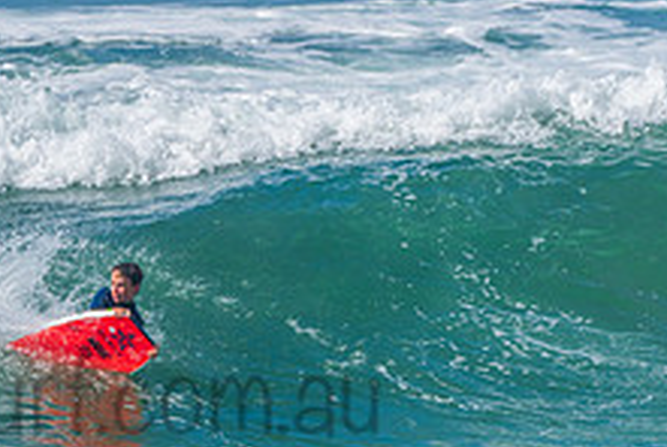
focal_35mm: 1311
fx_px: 24322
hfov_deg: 1.6
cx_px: 60
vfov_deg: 1.1
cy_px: 364
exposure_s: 1/2000
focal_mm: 500
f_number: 5.6
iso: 140
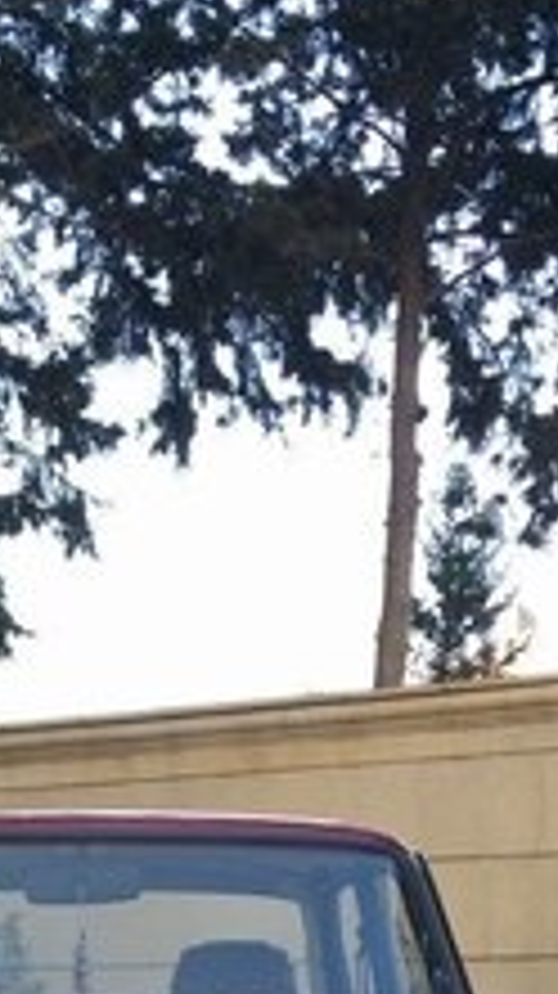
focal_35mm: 71
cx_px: 45
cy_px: 1048
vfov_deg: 27.6
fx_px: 1871
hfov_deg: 16.7
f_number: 2.2
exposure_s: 1/100
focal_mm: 4.15
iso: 40
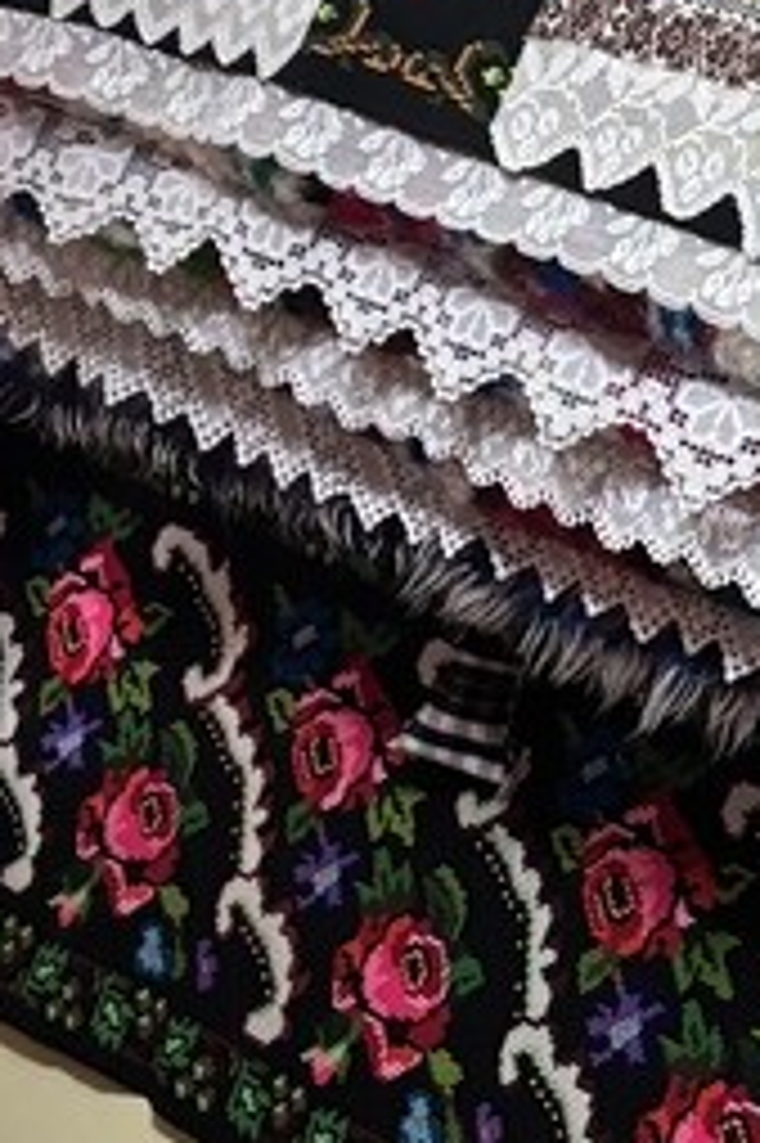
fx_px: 3456
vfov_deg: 18.7
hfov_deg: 12.1
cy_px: 436
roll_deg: -20.3
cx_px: 1039
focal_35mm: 109
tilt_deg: +3.1
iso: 320
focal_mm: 5.96
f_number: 1.6
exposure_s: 1/50
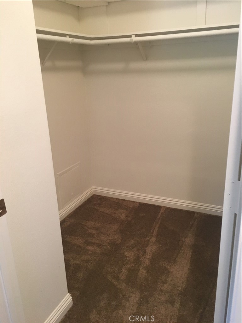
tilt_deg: -17.9
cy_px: 162
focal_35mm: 29
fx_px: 270
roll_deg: +1.9
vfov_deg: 61.7
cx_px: 121
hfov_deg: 48.2
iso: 160
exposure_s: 1/30
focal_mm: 4.15
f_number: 2.2
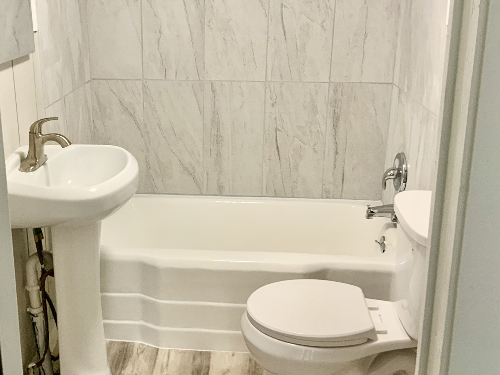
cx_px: 195
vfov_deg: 32.7
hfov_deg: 42.7
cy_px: 146
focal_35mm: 44
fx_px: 635
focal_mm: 3
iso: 100
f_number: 1.8
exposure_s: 1/60
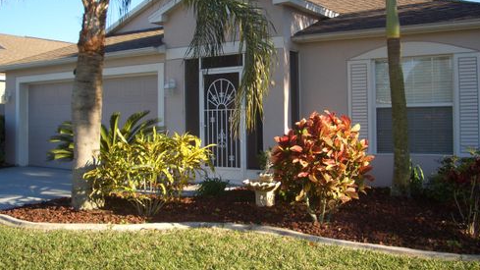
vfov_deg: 30.3
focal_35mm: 39
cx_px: 244
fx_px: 496
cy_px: 100
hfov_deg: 51.6
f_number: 2.6
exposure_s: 1/500
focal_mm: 5.8
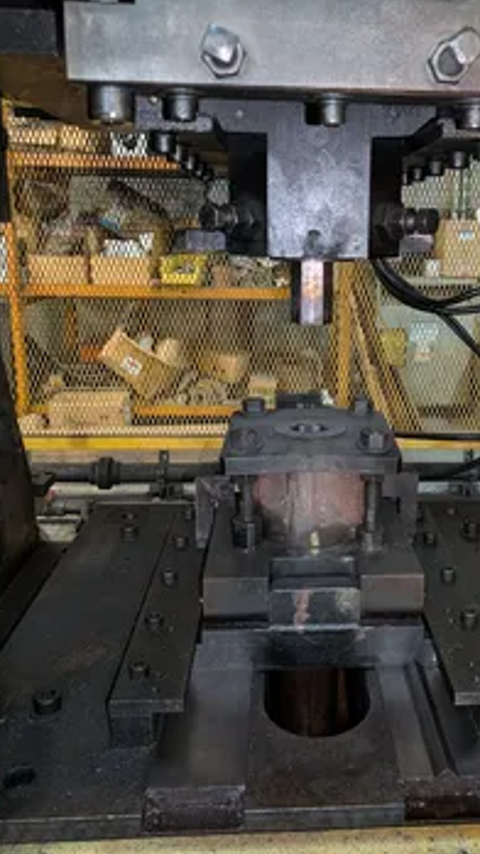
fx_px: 680
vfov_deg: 64.2
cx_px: 332
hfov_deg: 38.3
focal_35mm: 30
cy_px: 387
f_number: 1.68
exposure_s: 1/26.2
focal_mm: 6.9
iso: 815
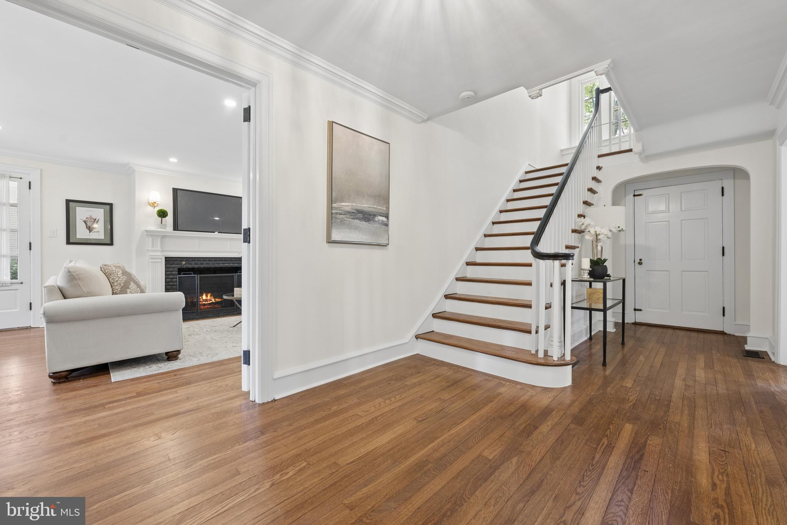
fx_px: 306
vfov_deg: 81.2
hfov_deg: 104.3
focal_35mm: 14
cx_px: 394
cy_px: 262
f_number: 7.1
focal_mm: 14
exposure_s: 1/15
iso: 500
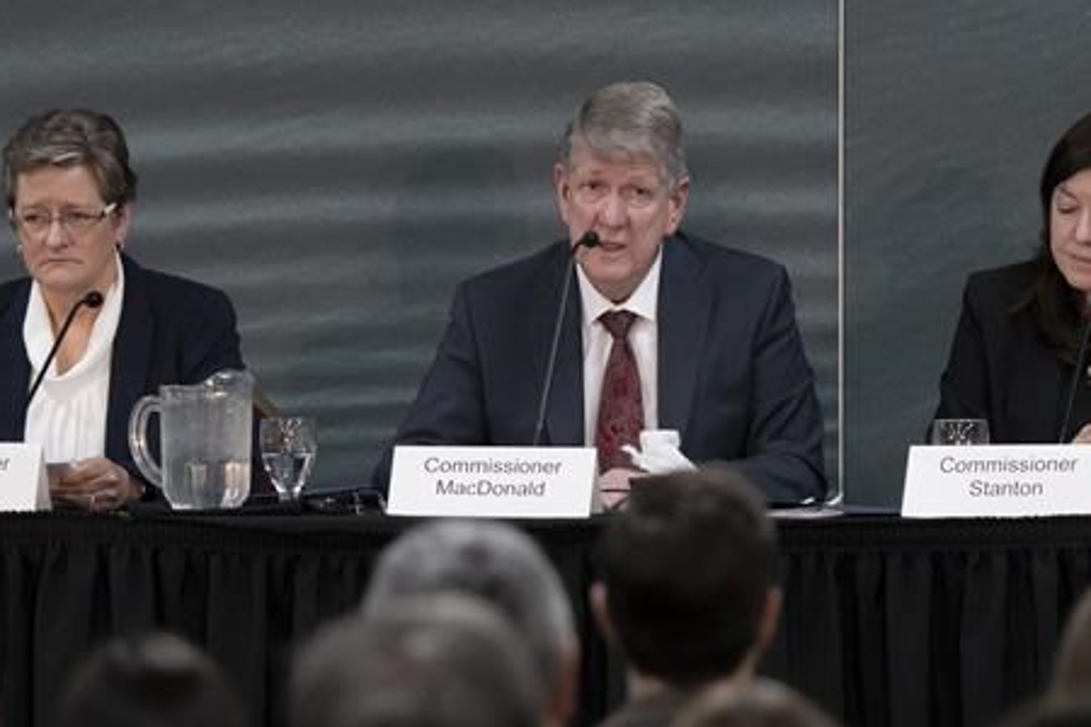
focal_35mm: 433
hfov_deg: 4.8
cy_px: 440
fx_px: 13121
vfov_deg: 3.2
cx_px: 584
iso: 6400
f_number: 5.6
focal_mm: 300
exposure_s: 1/250
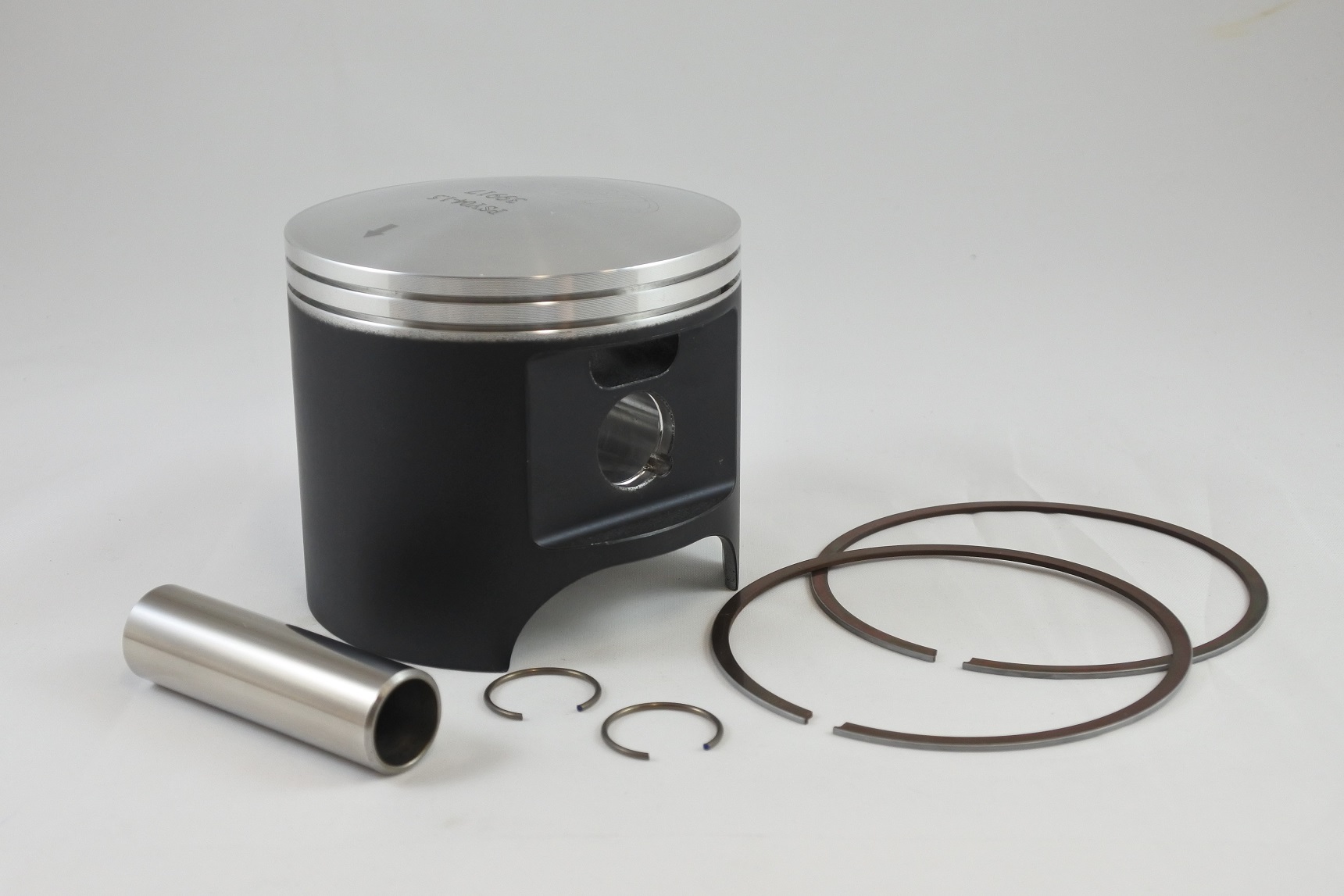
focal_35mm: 44
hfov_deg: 44.5
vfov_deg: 30.5
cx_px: 672
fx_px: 1643
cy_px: 448
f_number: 4.5
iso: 400
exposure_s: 1/125
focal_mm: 16.5
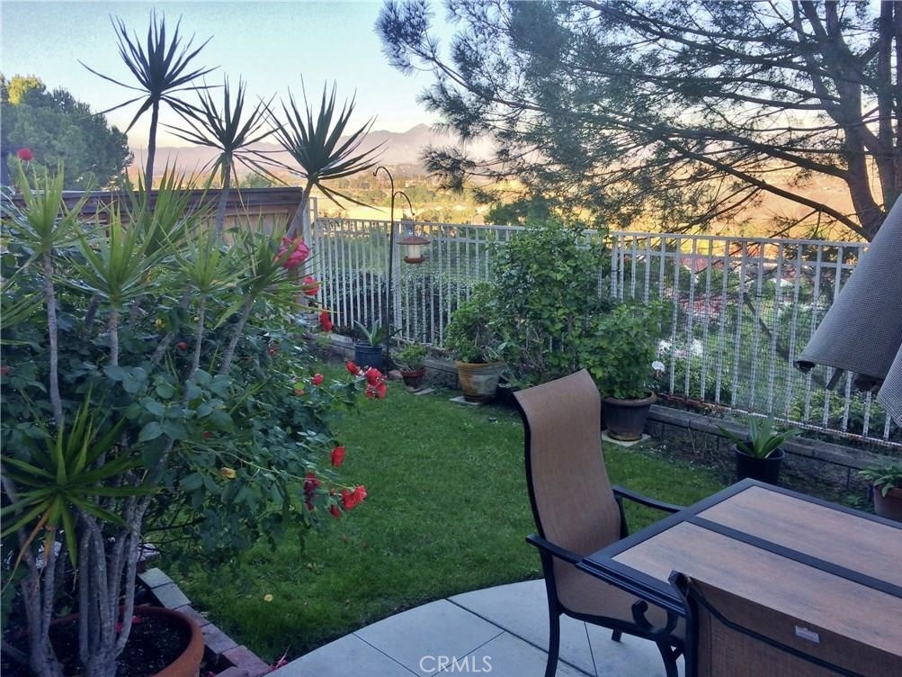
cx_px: 451
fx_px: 756
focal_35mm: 29
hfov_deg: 61.7
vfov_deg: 48.2
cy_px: 338
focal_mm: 4.15
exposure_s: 1/144
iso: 32
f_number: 2.2
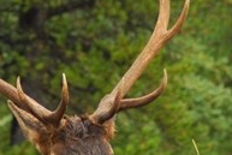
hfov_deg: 1.3
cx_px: 112
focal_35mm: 1554
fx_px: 10022
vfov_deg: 0.9
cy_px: 83
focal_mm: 250
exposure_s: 1/200
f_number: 7.1
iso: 400
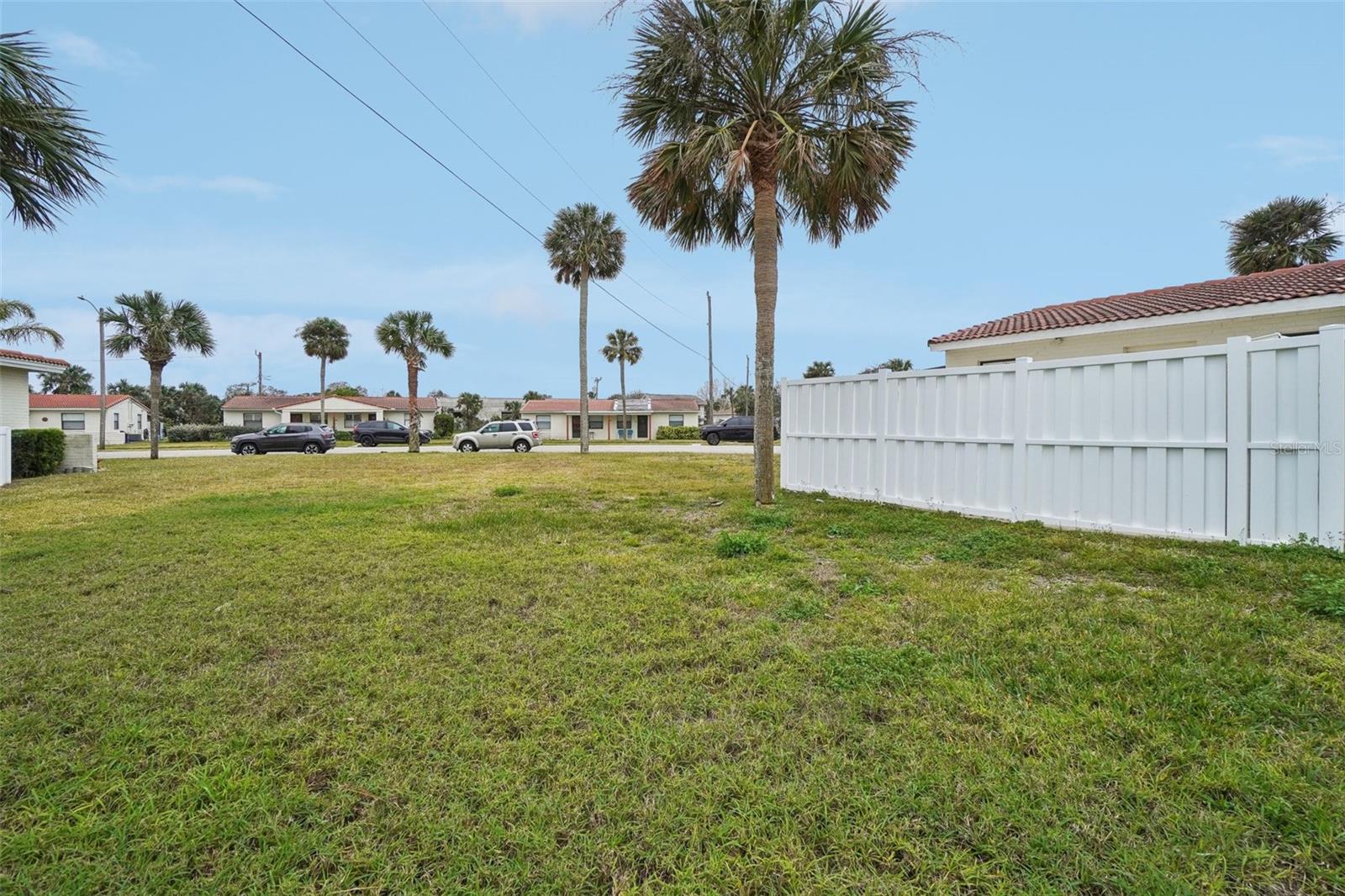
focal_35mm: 15
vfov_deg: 77.3
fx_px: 560
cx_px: 672
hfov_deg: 100.4
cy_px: 448
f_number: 8
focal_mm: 10
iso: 400
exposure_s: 1/640
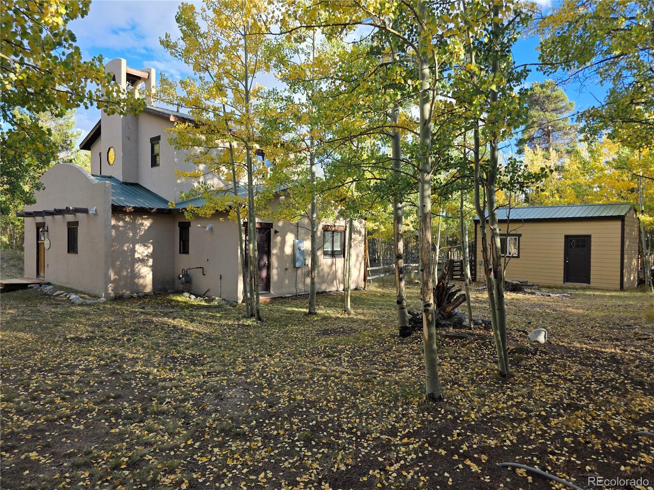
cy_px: 245
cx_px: 327
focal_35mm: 23
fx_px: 435
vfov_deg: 58.9
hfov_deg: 73.9
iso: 80
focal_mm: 6.3
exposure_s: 1/1228
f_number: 1.7
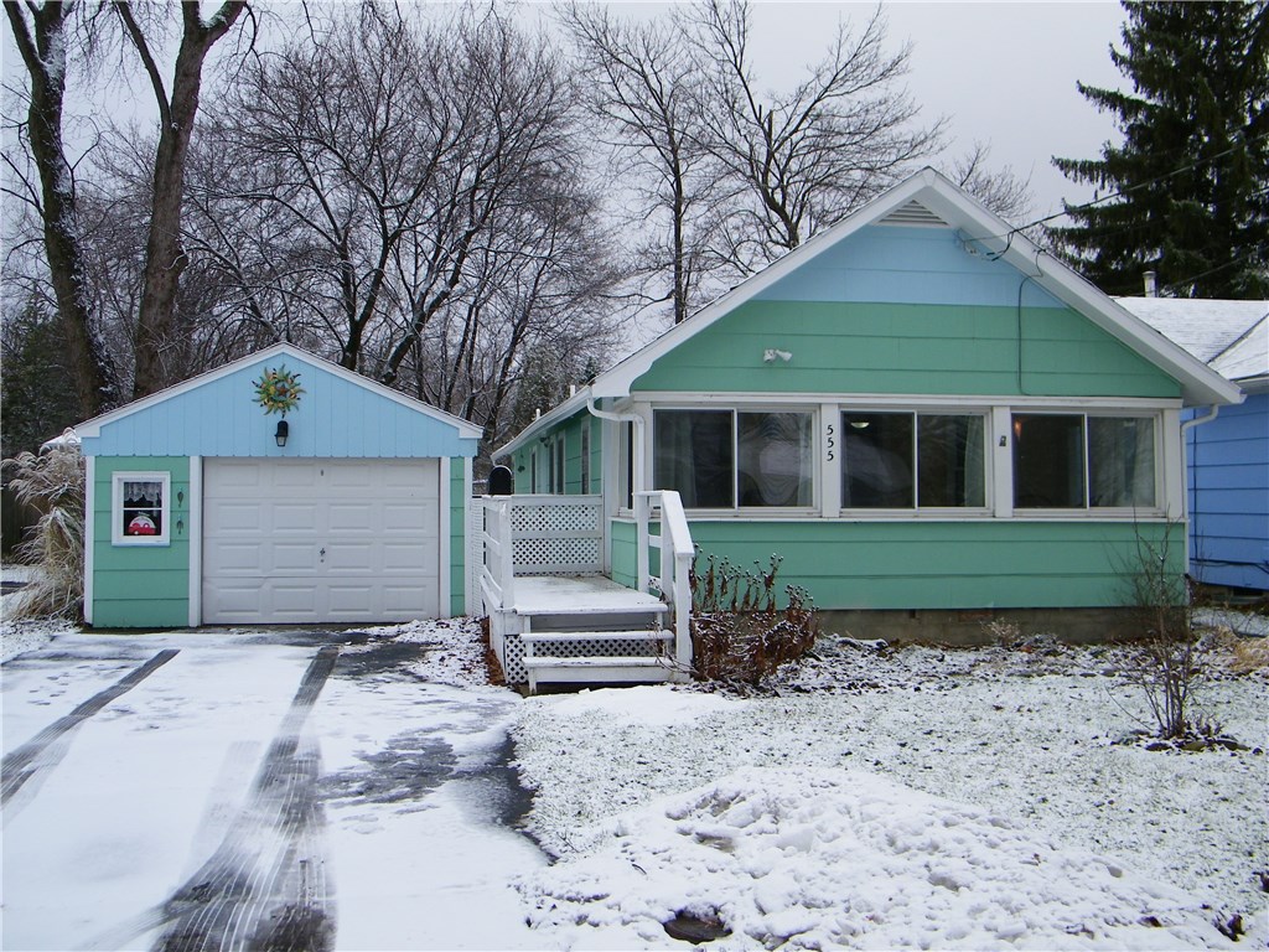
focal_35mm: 36
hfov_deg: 51.4
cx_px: 634
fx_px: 1320
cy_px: 476
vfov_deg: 39.7
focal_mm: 6.4
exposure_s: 1/500
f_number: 3.7
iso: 80
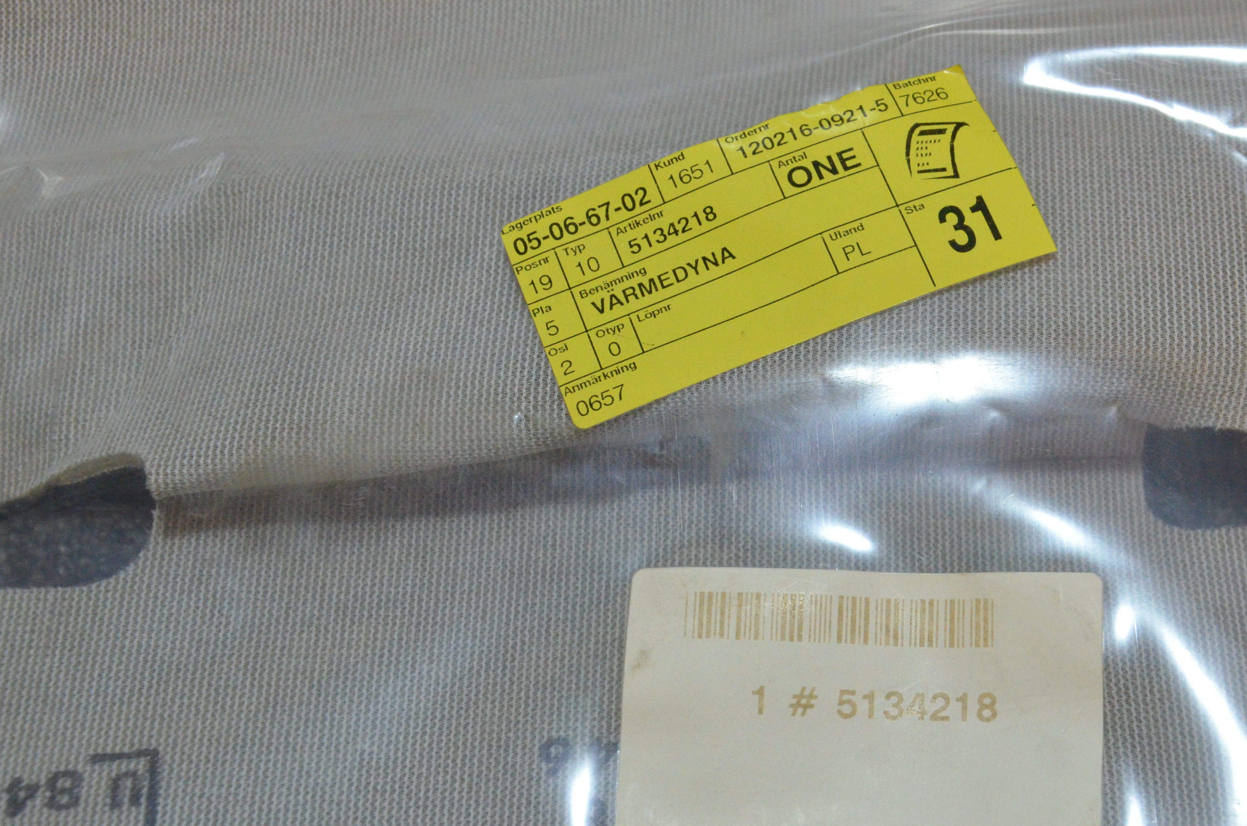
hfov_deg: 25.7
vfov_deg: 17.4
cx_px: 924
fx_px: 2696
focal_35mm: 78
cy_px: 470
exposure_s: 1/250
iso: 2500
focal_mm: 32
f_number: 8
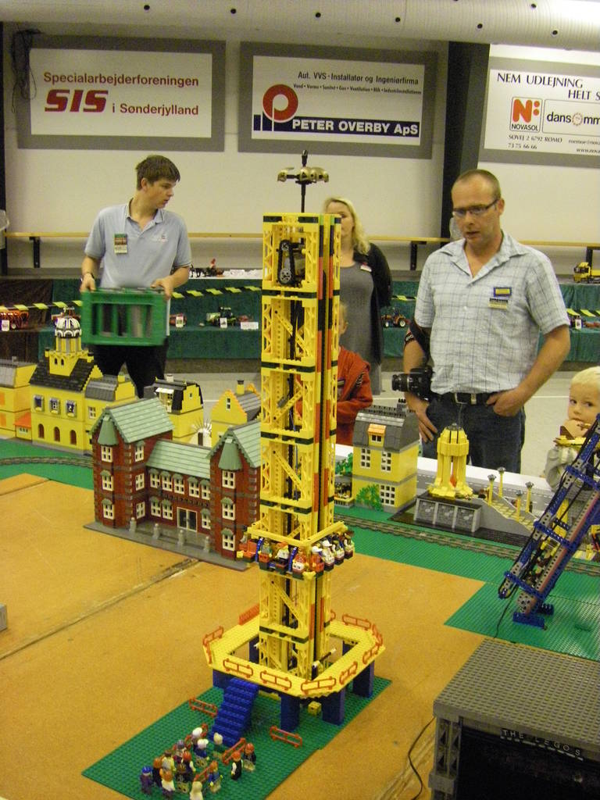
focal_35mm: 38
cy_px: 400
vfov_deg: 49.0
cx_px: 300
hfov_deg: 37.7
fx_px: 878
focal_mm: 6.3
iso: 800
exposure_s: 1/25
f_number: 3.5
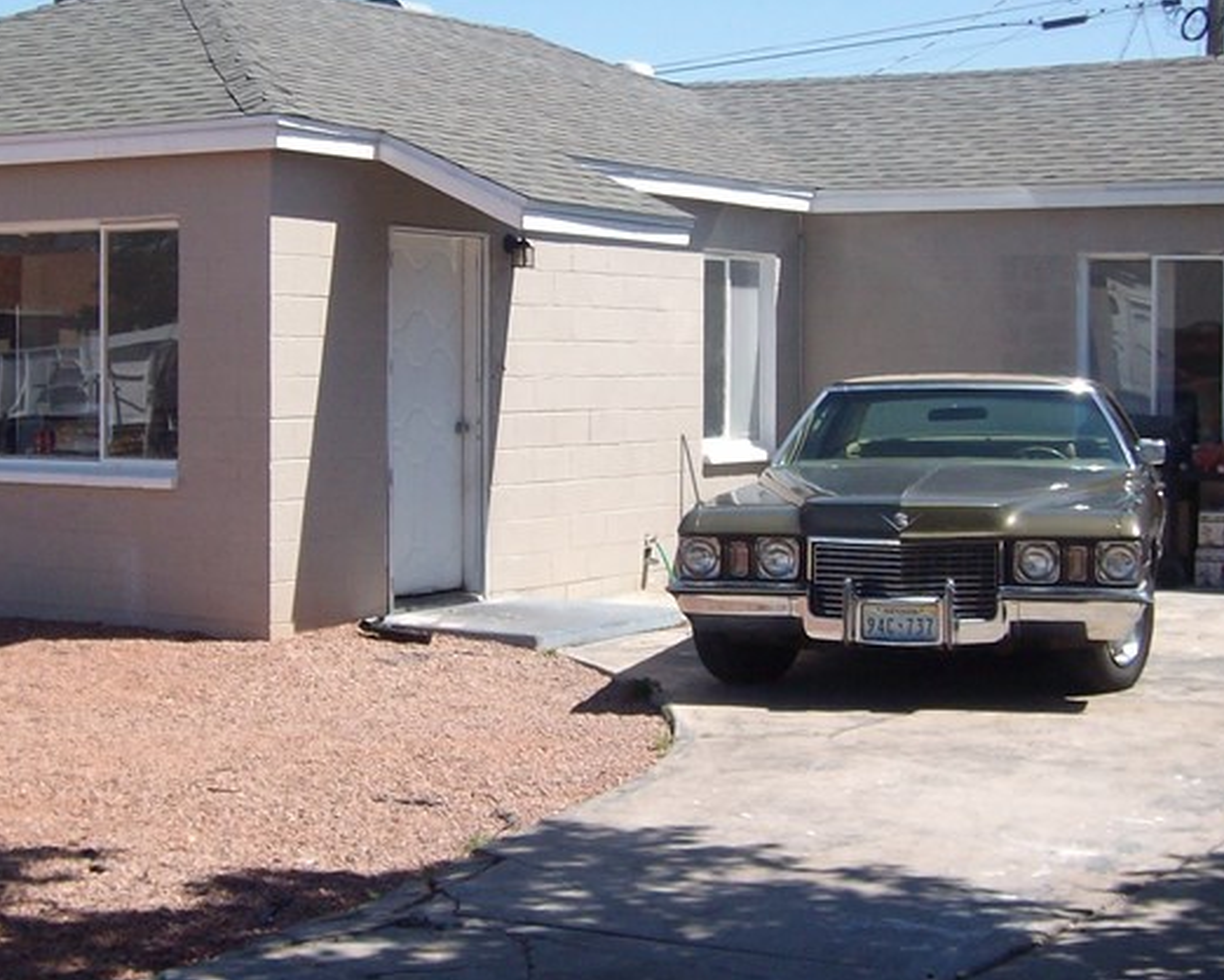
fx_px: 2428
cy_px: 403
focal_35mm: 67
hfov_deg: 28.2
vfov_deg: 22.8
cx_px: 506
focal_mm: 5.8
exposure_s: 1/156
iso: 80
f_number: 7.2
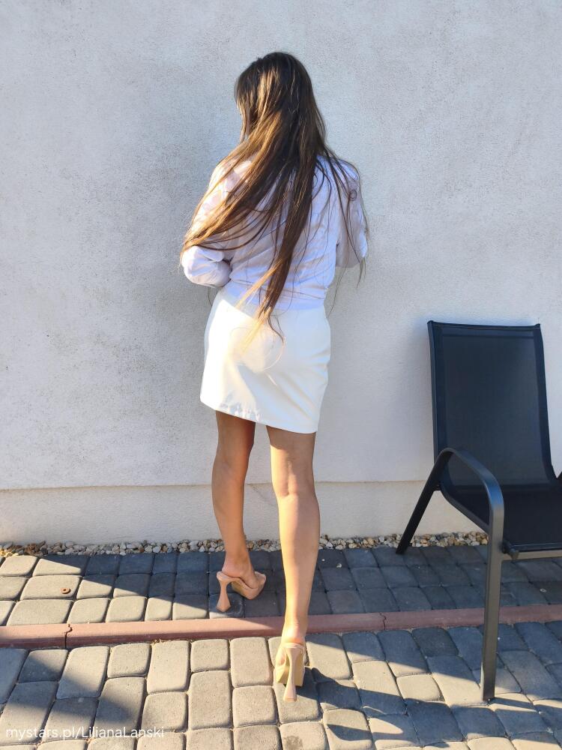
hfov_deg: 58.9
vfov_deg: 73.9
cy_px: 375
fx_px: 498
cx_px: 281
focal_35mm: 23
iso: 250
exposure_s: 1/4783
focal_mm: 6.45
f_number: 1.62
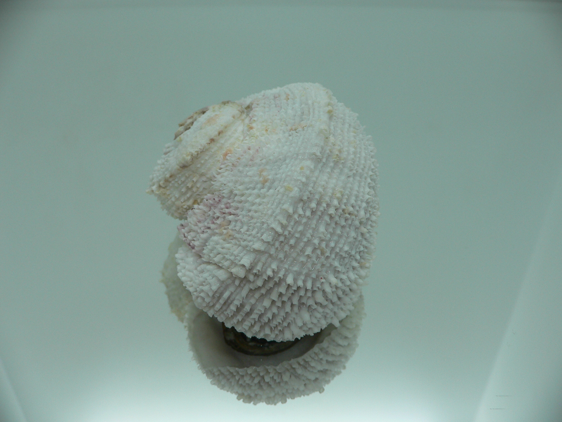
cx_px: 281
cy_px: 211
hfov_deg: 52.6
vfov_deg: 40.7
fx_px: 568
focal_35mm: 35
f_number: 2.8
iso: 80
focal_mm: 4.6
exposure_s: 1/60
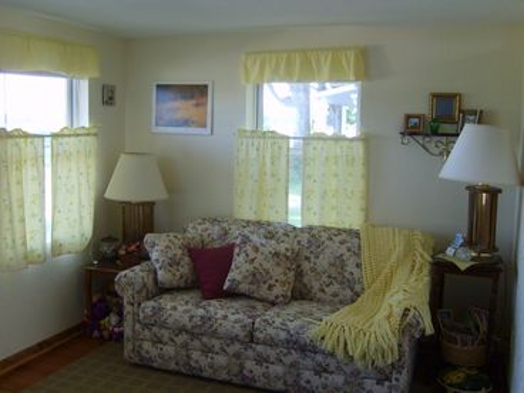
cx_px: 262
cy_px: 196
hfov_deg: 52.6
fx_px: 530
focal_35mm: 35
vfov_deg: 40.7
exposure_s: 1/30
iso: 104
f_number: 2.8
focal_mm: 5.8
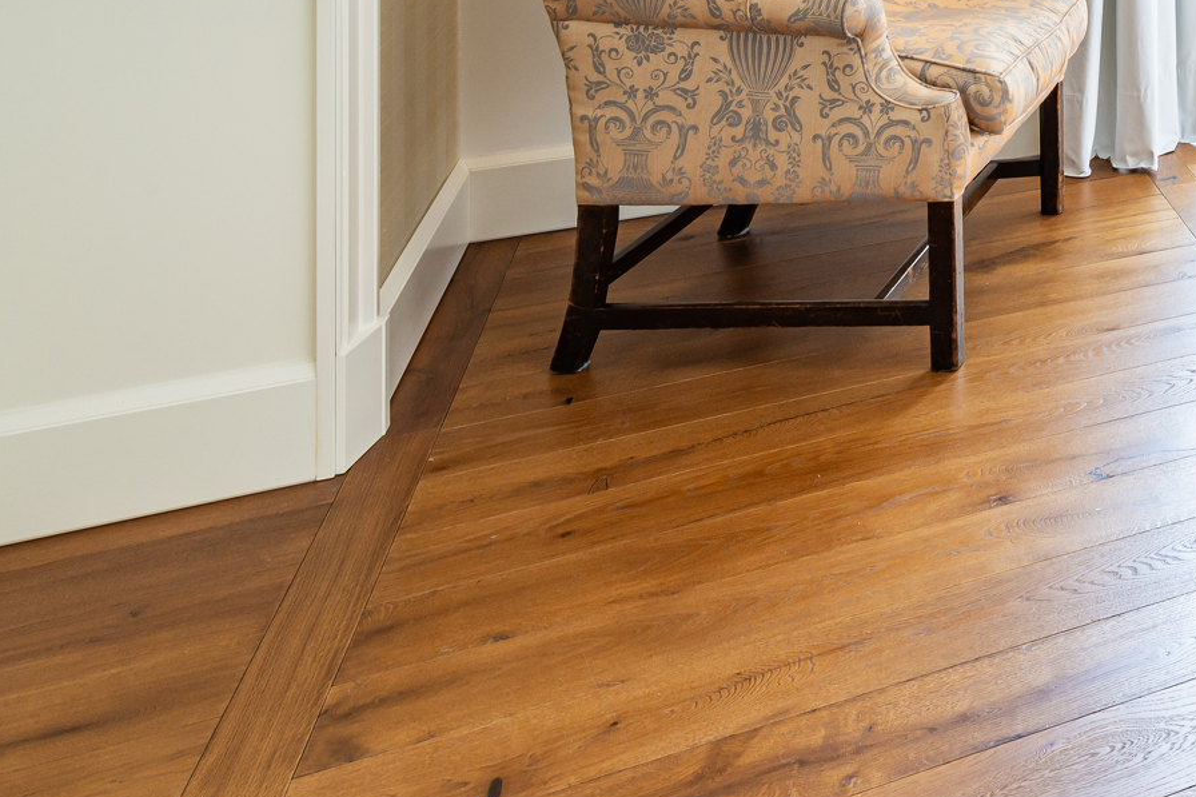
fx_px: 1329
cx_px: 1535
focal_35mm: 40
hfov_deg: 34.8
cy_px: -329
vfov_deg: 26.4
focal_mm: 14
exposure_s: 1/6
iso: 100
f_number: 9
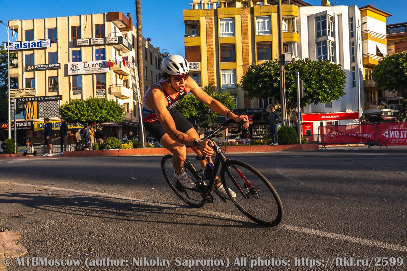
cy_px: 136
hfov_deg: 58.7
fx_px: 362
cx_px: 204
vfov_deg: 41.1
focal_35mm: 32
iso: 640
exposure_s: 1/1600
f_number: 8
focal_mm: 32
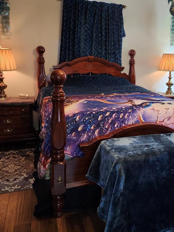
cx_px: 144
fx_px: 262
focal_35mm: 39
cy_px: 90
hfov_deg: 35.4
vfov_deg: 47.5
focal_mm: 5.54
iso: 640
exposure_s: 1/60
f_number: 1.8
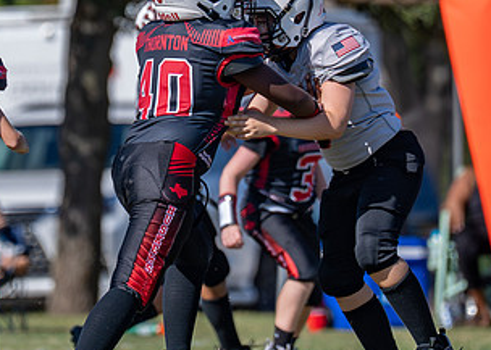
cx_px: 158
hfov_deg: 2.6
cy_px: 83
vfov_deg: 1.9
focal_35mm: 766
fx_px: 10679
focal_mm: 200
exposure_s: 1/3200
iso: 160
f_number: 2.8
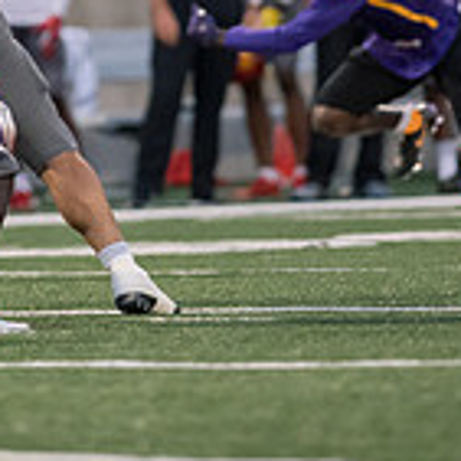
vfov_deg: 1.7
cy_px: -113
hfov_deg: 1.7
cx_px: -10
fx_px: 15805
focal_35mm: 1049
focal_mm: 300
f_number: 2.8
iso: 3200
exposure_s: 1/800
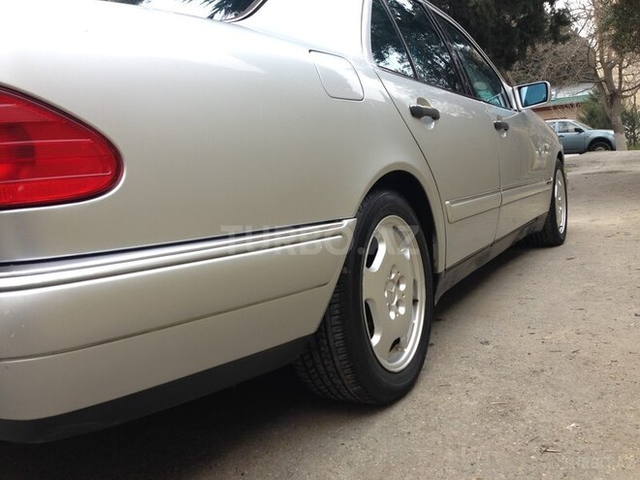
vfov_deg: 42.9
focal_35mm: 33
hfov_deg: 55.4
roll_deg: +4.3
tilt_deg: -8.6
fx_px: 610
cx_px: 320
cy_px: 240
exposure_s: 1/120
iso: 50
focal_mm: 4.12
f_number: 2.4
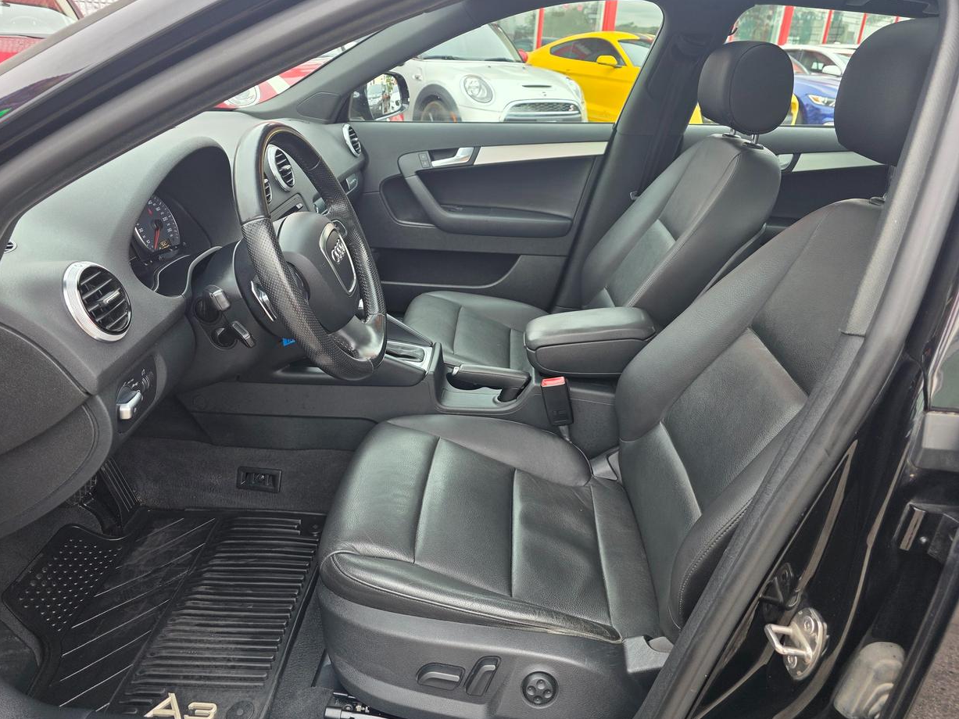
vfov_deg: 56.8
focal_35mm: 24
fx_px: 665
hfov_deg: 71.6
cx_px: 460
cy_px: 349
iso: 40
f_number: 1.7
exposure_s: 1/180
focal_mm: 6.3
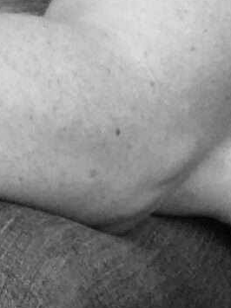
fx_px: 2057
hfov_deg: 5.9
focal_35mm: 231
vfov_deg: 7.8
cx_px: -470
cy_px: -485
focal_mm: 2.87
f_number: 2.2
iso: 25
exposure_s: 1/32
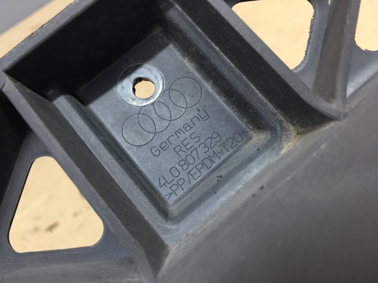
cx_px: 189
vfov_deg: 48.2
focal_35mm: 29
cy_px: 142
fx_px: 317
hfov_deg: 61.7
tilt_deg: -51.1
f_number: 2.2
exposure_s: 1/33
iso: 125
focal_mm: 4.15
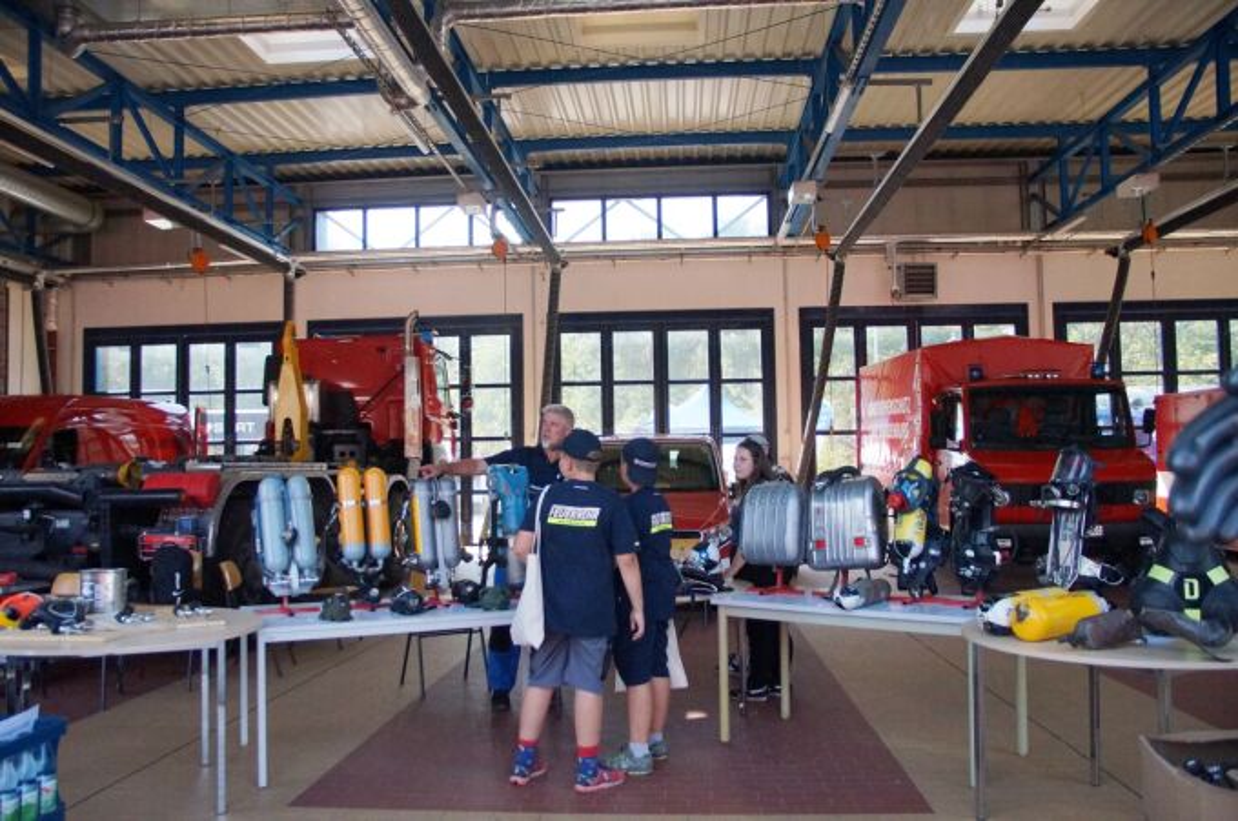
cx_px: 619
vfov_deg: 47.8
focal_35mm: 27
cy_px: 410
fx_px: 927
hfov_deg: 67.5
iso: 1600
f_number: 4
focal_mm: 18
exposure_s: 1/2000
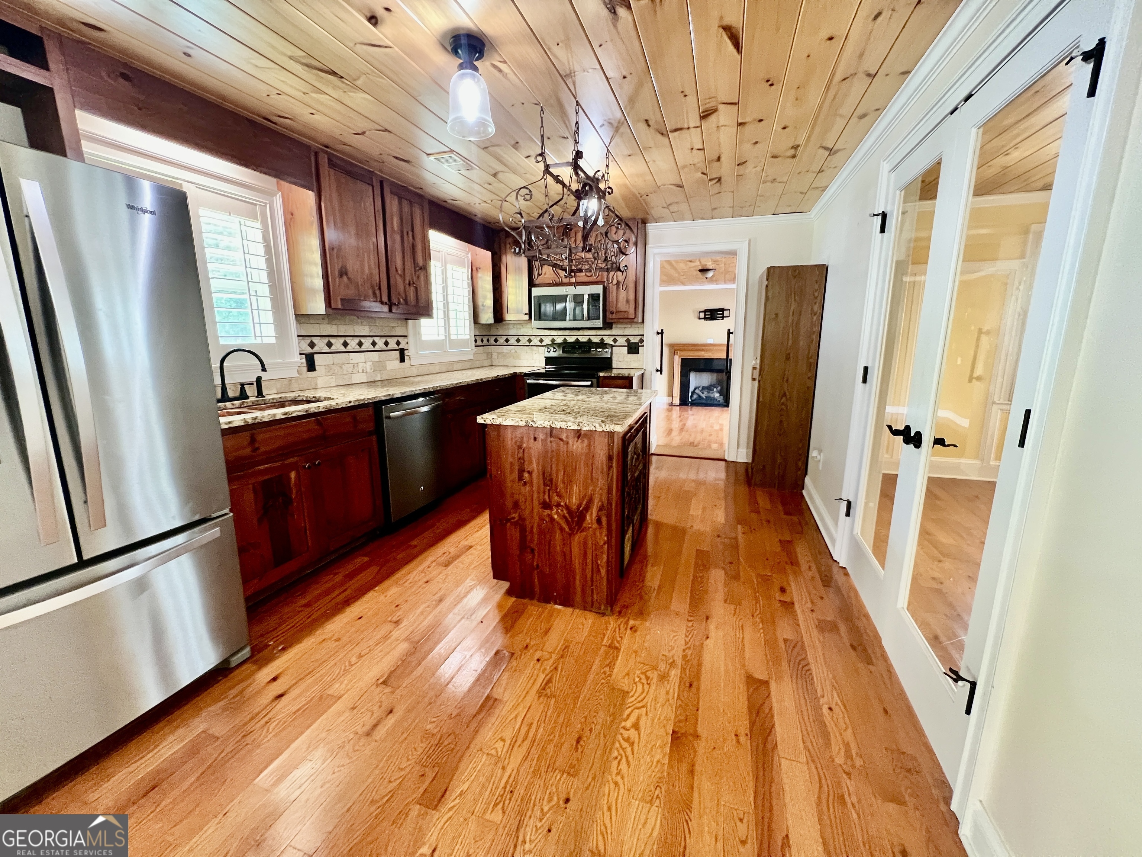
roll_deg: +0.6
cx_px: 571
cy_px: 428
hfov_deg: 106.2
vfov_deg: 89.9
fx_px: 429
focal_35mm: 13
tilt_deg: -12.1
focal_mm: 1.57
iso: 400
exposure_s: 1/60
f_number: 1.8
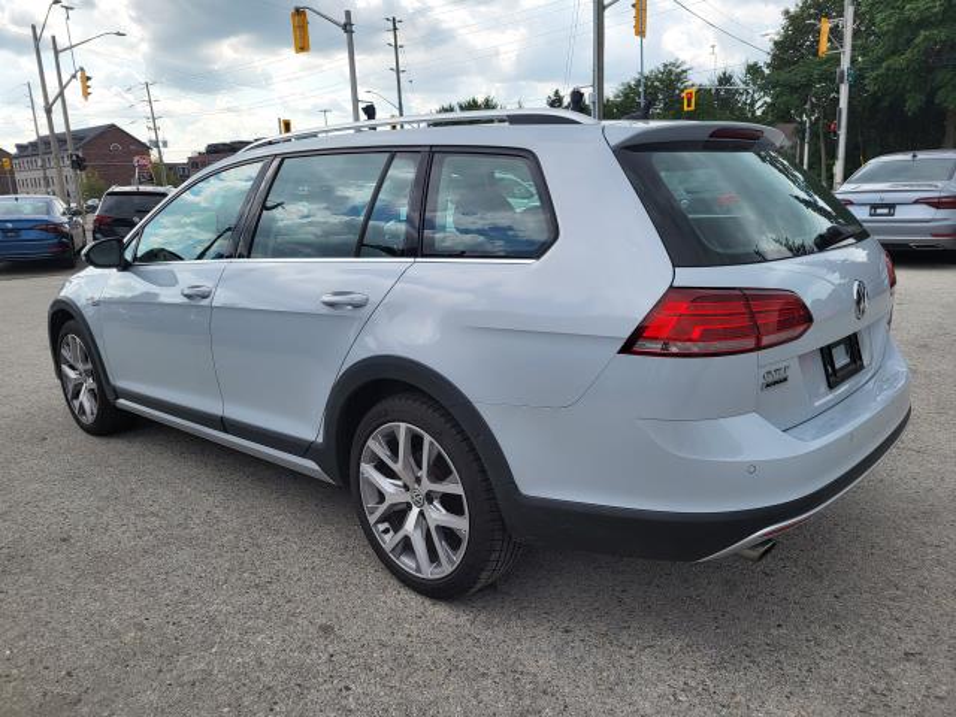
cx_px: 478
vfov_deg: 53.1
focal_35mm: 26
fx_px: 718
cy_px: 358
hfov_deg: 67.3
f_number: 1.8
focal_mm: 5.4
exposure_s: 1/1641
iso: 40
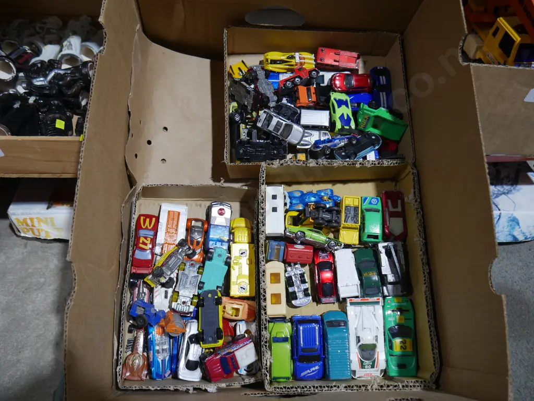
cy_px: 200
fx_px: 463
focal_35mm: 30
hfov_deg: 59.9
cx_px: 267
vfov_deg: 46.8
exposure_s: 1/60
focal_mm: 15
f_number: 3.6
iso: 320
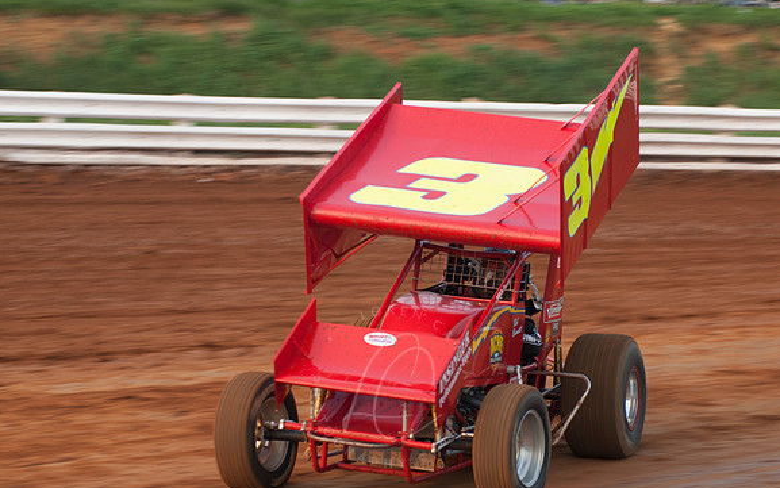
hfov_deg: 17.0
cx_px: 391
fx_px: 2615
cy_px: 261
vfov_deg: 10.7
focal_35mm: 123
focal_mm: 80
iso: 250
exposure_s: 1/320
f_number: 3.5
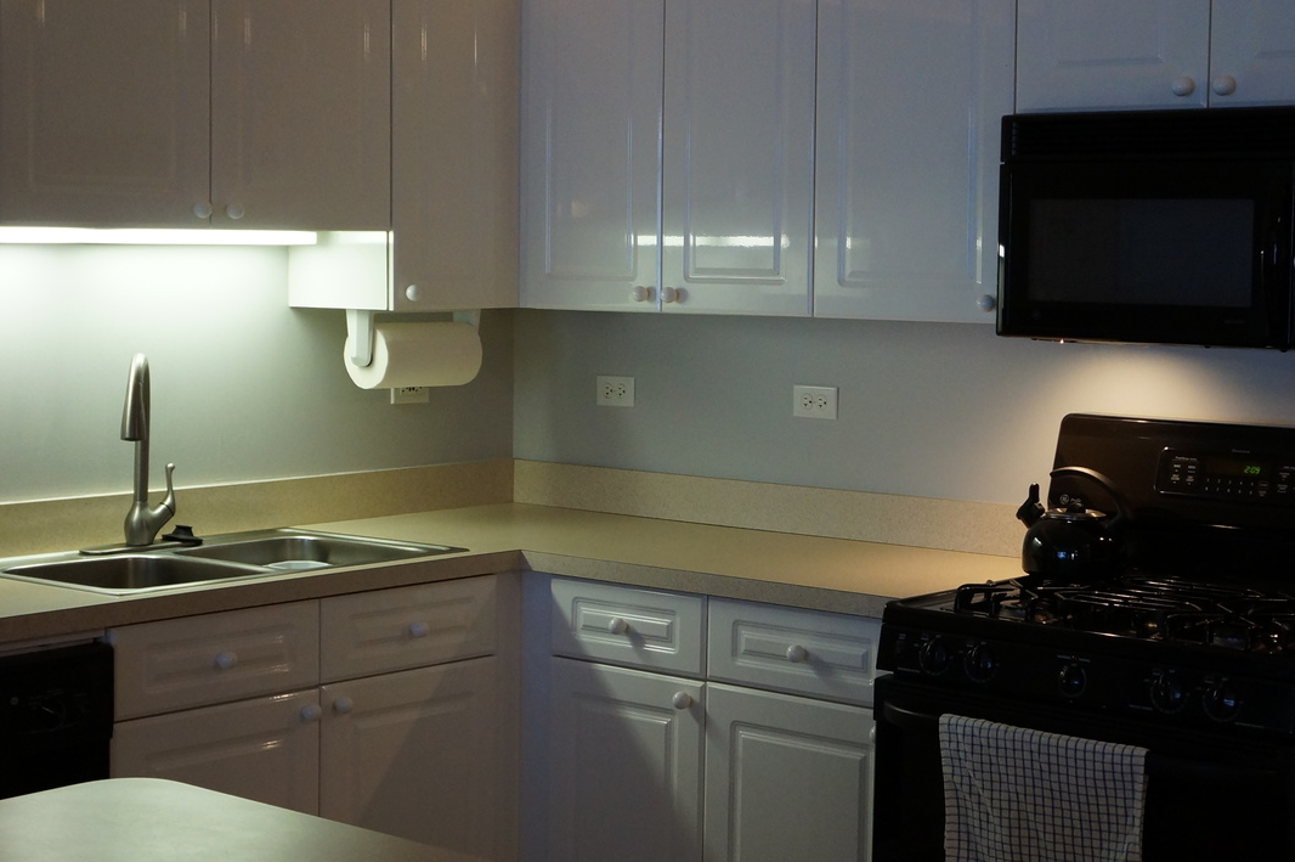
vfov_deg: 21.2
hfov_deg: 31.4
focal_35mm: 64
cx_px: 678
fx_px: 2300
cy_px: 383
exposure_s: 1/60
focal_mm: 28
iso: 1000
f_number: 4
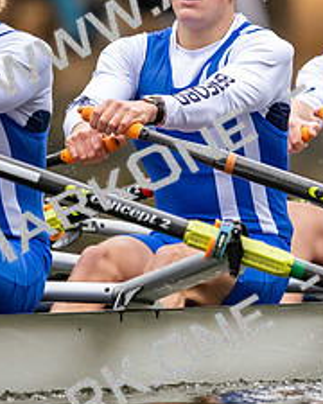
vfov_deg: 2.0
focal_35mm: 968
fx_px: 11567
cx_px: 205
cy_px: 101
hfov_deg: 1.6
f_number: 4.5
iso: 2800
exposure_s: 1/2000
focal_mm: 400
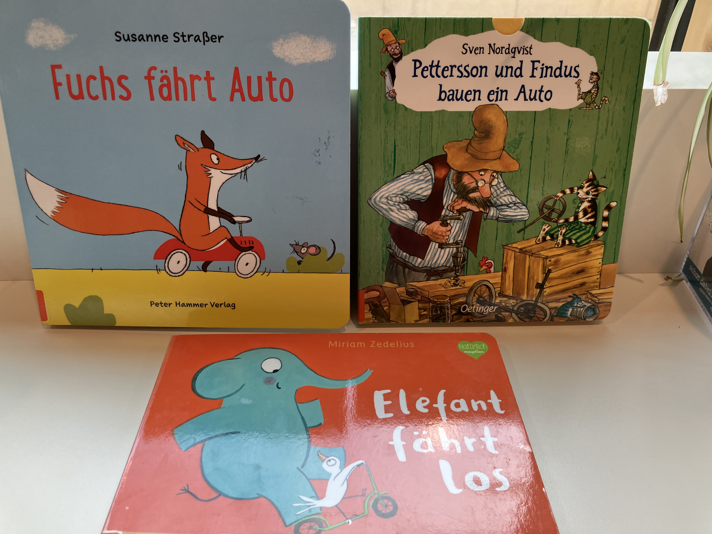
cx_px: 356
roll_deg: -0.8
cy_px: 267
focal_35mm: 28
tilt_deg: -34.4
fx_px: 576
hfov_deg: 63.4
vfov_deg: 49.7
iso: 50
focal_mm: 3.99
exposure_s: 1/111
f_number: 1.8
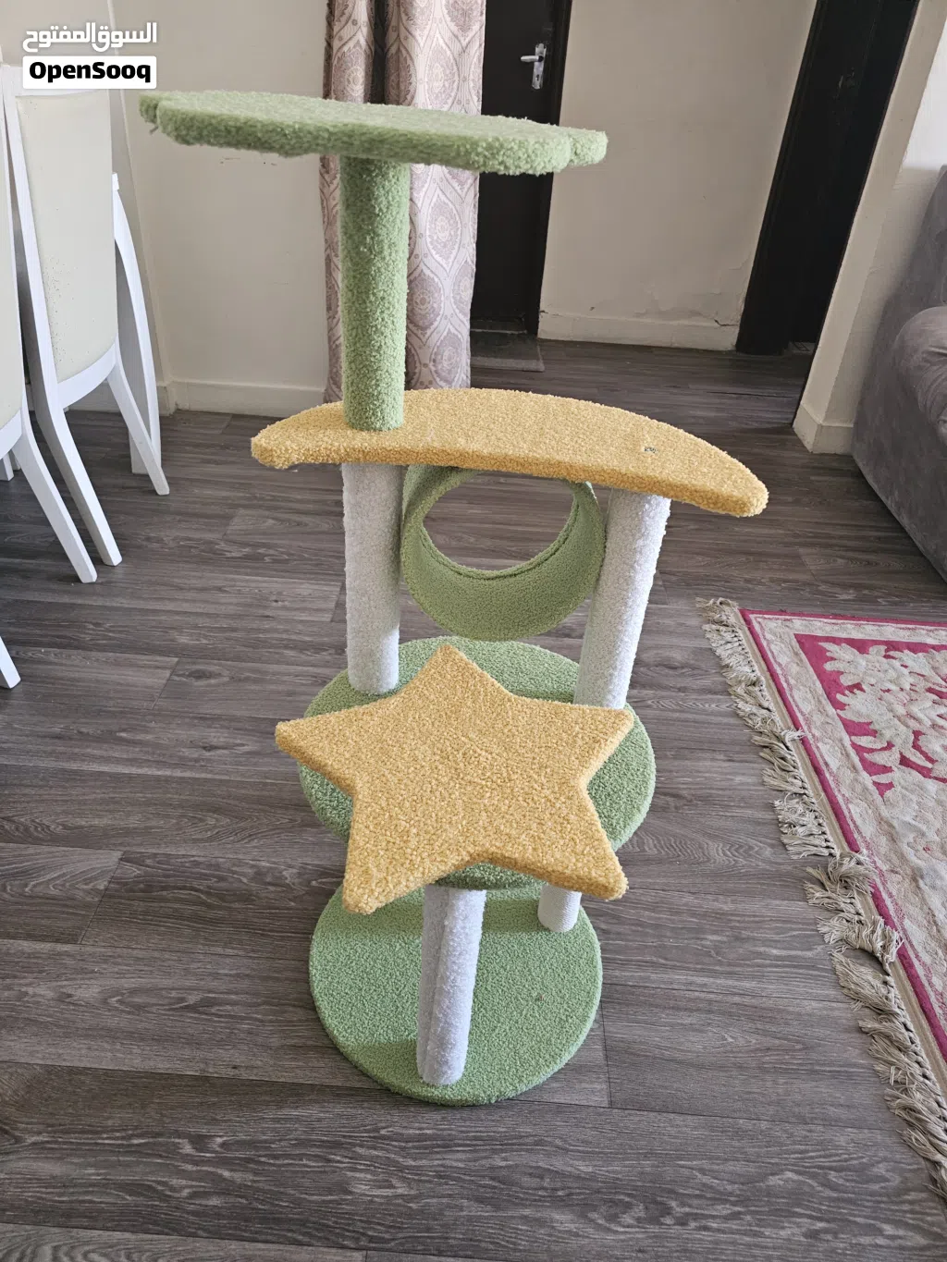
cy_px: 631
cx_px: 474
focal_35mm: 23
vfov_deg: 73.9
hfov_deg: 58.9
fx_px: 839
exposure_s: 1/100
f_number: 1.7
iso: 1000
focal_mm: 6.3
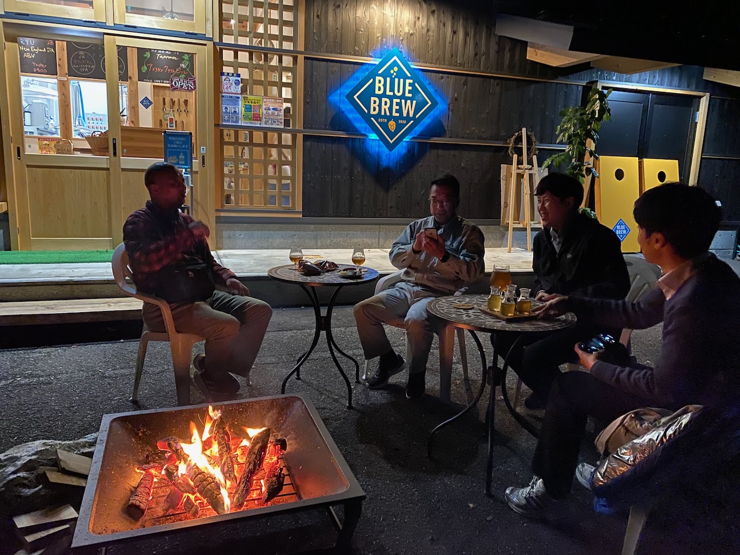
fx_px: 556
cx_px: 370
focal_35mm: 26
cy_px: 278
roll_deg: -3.0
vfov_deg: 53.1
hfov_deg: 67.3
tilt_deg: -10.3
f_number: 1.8
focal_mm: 4.25
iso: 1000
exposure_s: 1/24
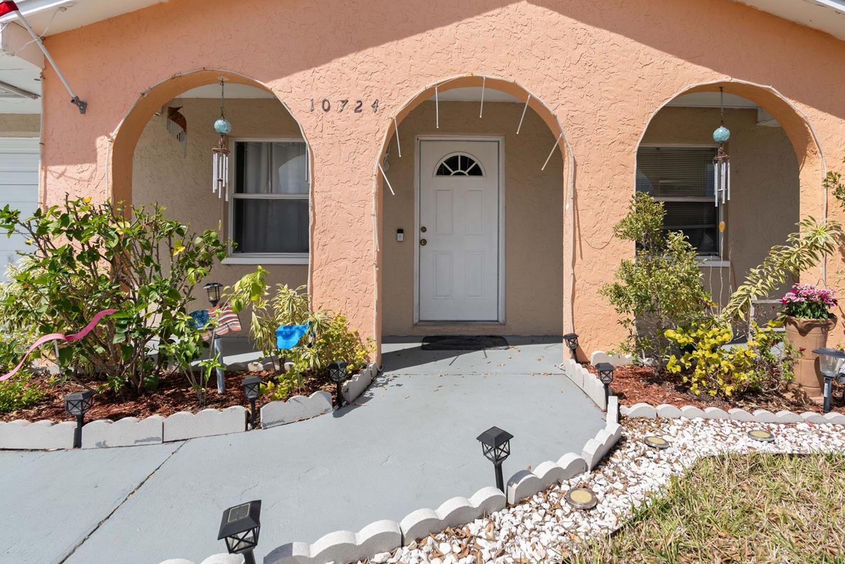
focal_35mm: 18
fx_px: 422
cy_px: 251
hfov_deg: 89.7
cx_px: 464
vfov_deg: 67.2
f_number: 8
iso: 125
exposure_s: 1/125
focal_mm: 16
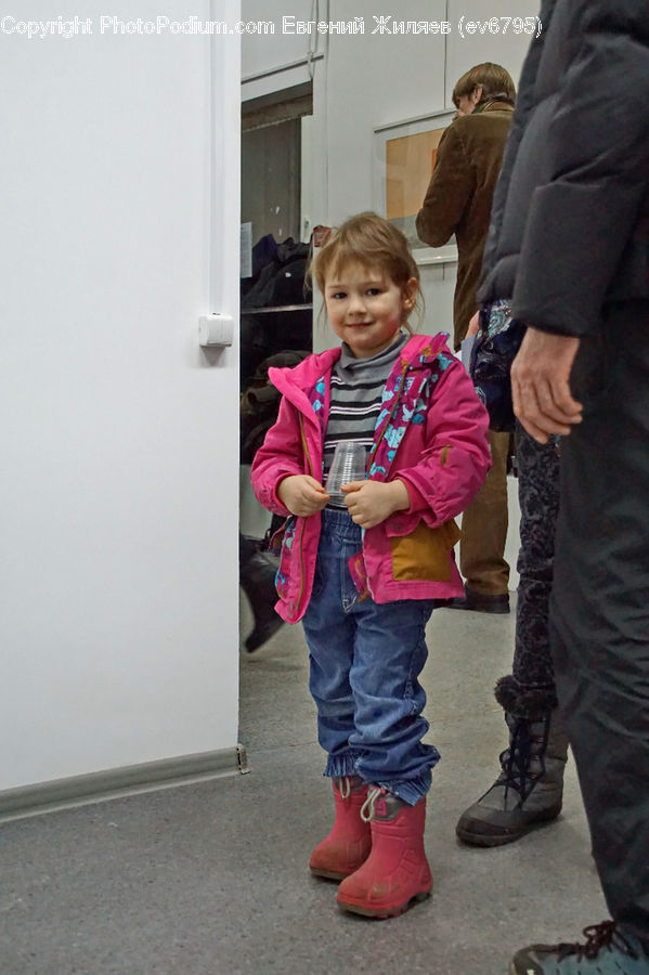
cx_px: 324
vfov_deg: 37.9
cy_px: 488
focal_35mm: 52
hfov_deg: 25.7
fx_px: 1421
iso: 3200
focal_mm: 35
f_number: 4.5
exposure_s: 1/100
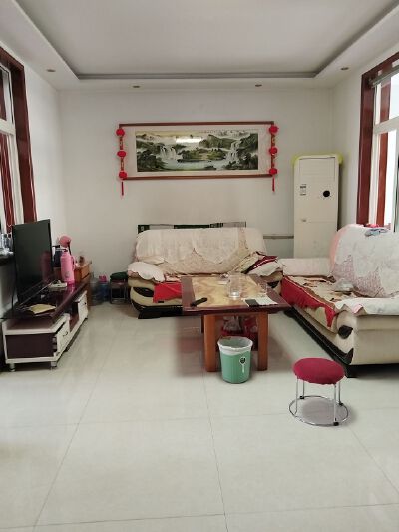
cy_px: 266
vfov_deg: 67.3
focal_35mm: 26
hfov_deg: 53.1
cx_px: 200
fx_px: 399
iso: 2851
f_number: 1.9
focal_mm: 4.95
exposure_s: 1/100
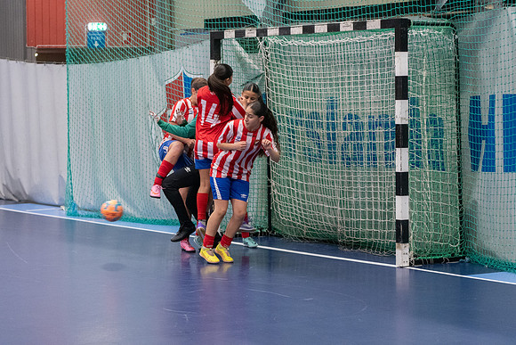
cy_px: 172
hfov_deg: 19.3
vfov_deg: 13.0
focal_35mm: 106
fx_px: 1515
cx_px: 258
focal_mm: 70
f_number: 3.2
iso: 6400
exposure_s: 1/640
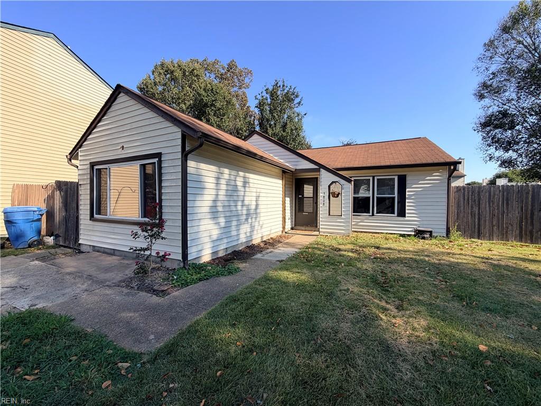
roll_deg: +0.1
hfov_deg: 102.1
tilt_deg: -0.7
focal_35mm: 14
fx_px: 219
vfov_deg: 85.7
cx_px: 270
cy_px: 203
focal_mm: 2.22
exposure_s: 1/770
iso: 32
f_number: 2.2
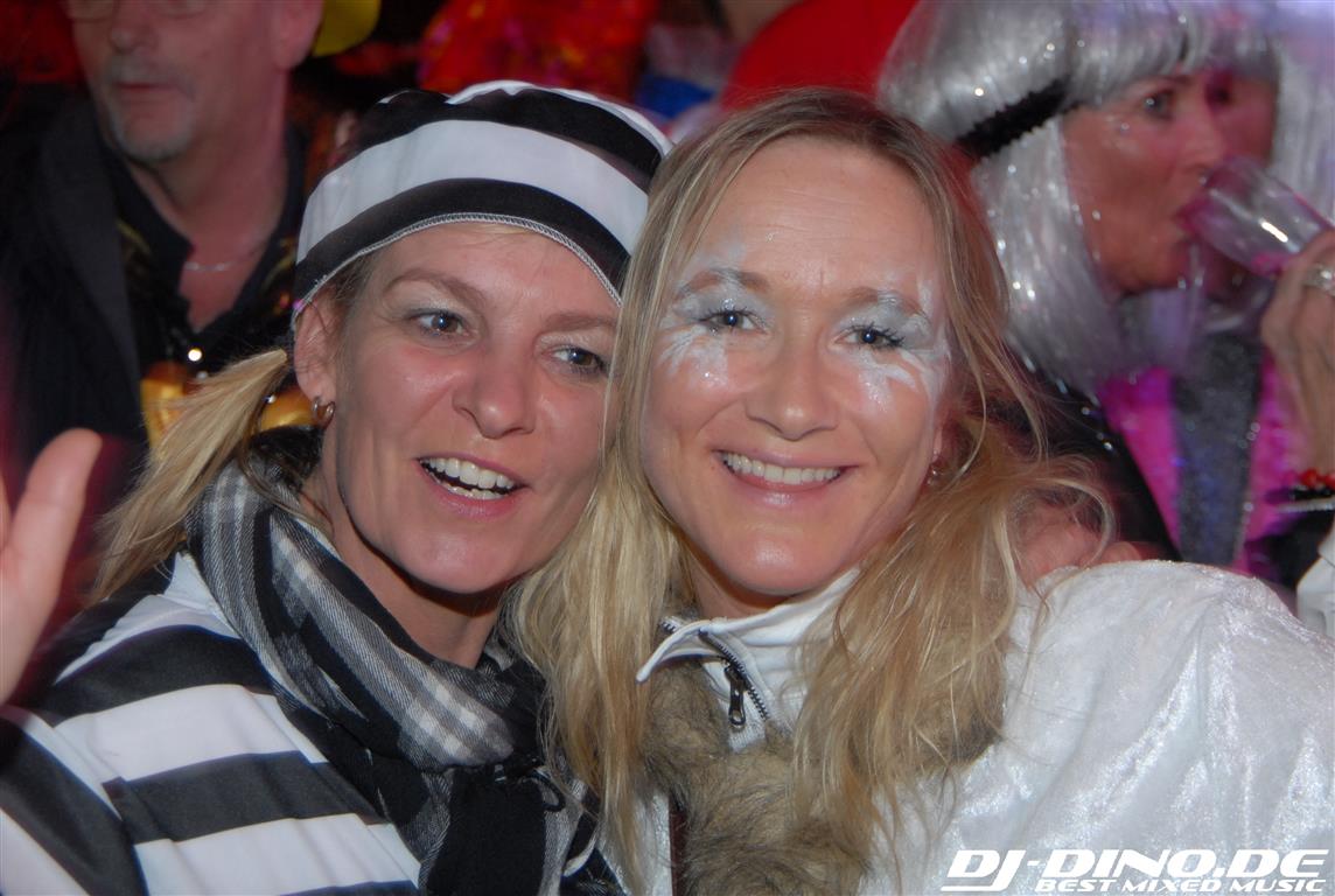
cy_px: 448
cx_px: 668
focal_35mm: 75
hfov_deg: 26.9
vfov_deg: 18.3
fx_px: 2787
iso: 400
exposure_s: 1/10
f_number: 5.6
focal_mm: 50
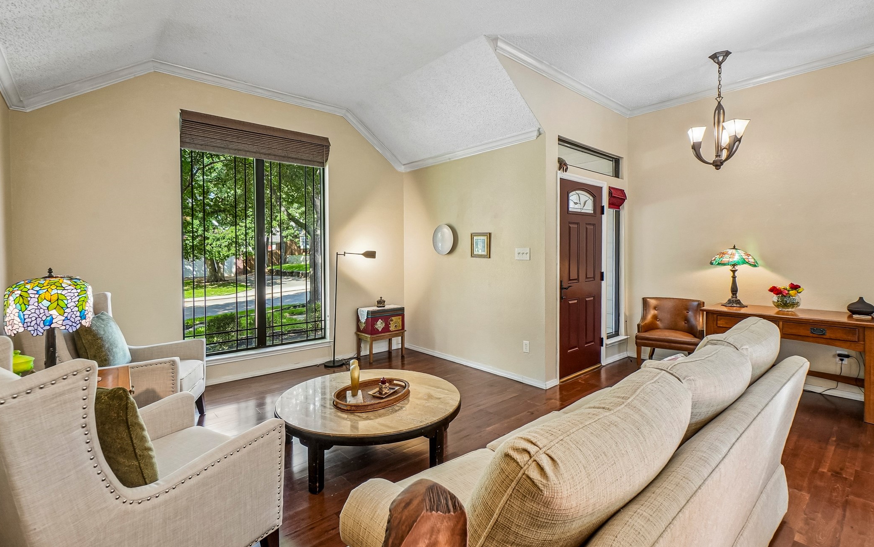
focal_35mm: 16
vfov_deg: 71.3
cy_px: 268
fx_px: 381
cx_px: 436
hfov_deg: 97.8
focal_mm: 10
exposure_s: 1/20
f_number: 8
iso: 400
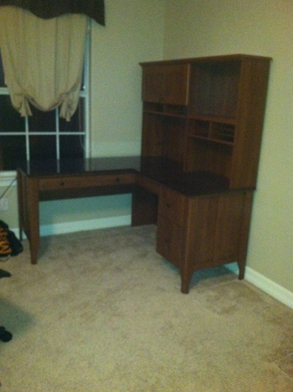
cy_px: 196
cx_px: 146
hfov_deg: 40.6
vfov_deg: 52.7
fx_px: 396
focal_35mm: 35
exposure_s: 1/15
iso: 1000
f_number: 2.8
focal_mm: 3.85
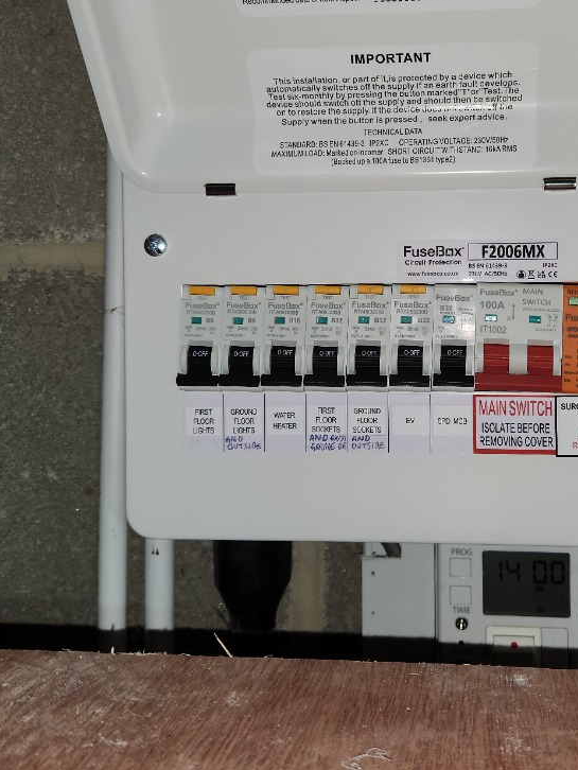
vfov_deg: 48.5
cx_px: 390
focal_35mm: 38
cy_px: 288
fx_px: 846
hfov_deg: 37.3
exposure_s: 1/100
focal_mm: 5.4
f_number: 1.8
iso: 25
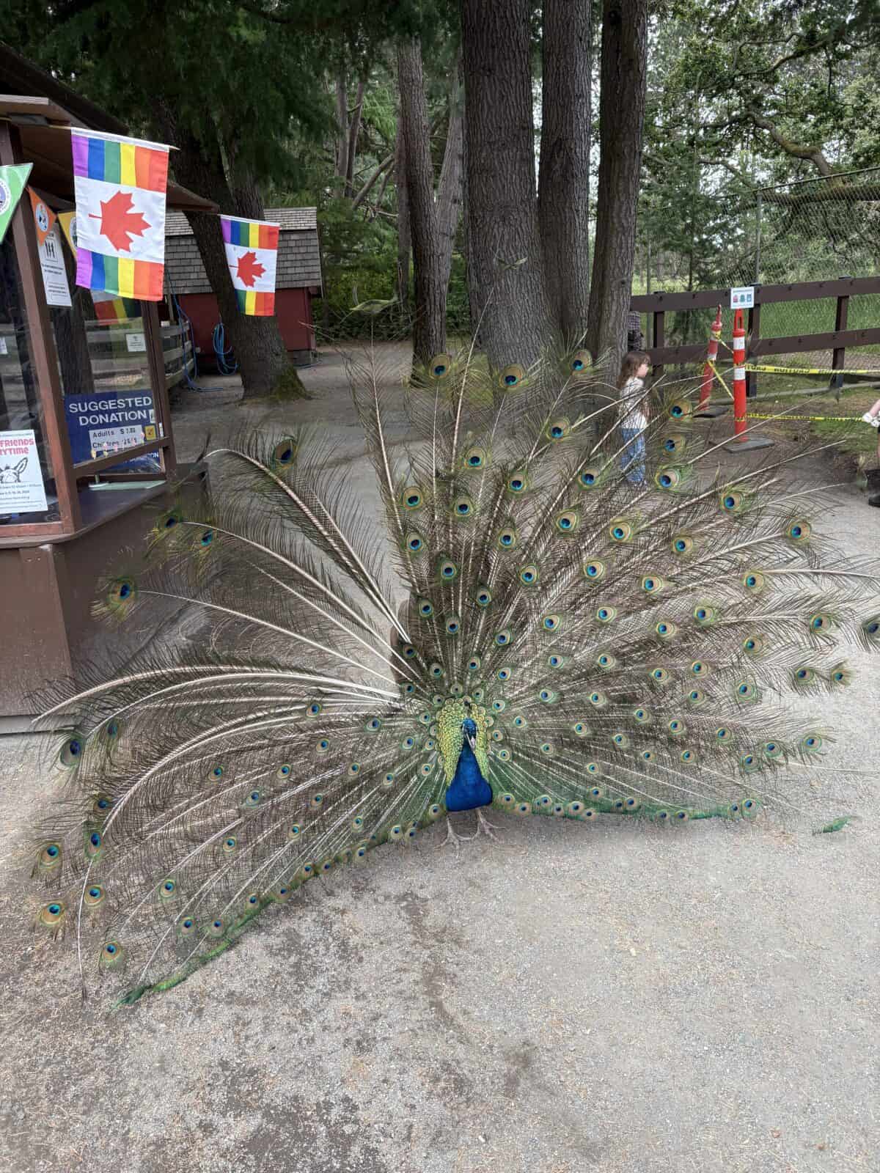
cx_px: 440
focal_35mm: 26
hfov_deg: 53.1
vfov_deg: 67.3
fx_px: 881
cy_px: 586
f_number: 1.6
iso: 50
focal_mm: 5.96
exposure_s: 1/343
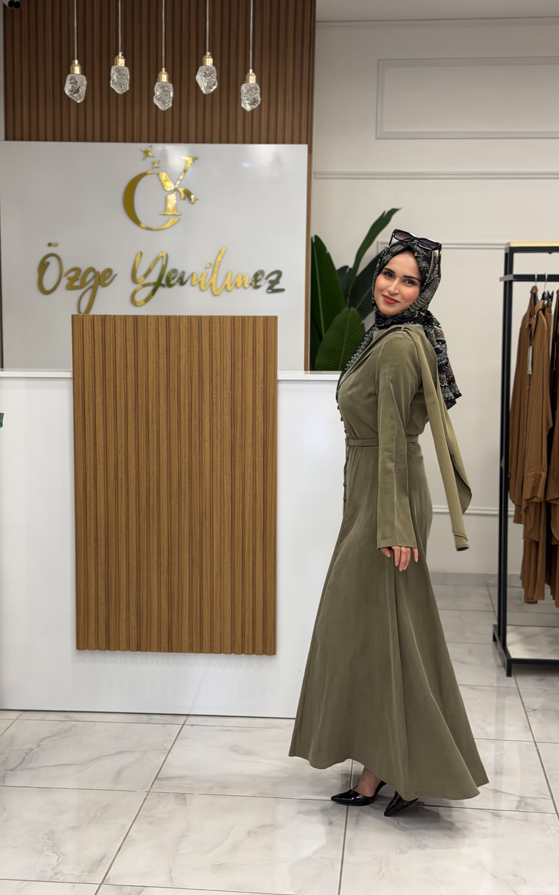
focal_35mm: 51
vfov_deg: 39.6
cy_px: 447
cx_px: 242
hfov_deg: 25.3
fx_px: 1243
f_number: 1.78
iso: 64
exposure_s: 1/50
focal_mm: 6.76
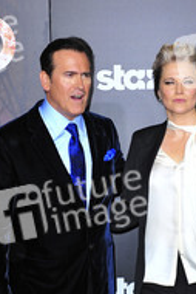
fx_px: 652
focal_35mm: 80
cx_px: 113
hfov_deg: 17.1
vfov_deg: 24.3
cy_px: 285
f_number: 5.6
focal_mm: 38
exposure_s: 1/320
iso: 640
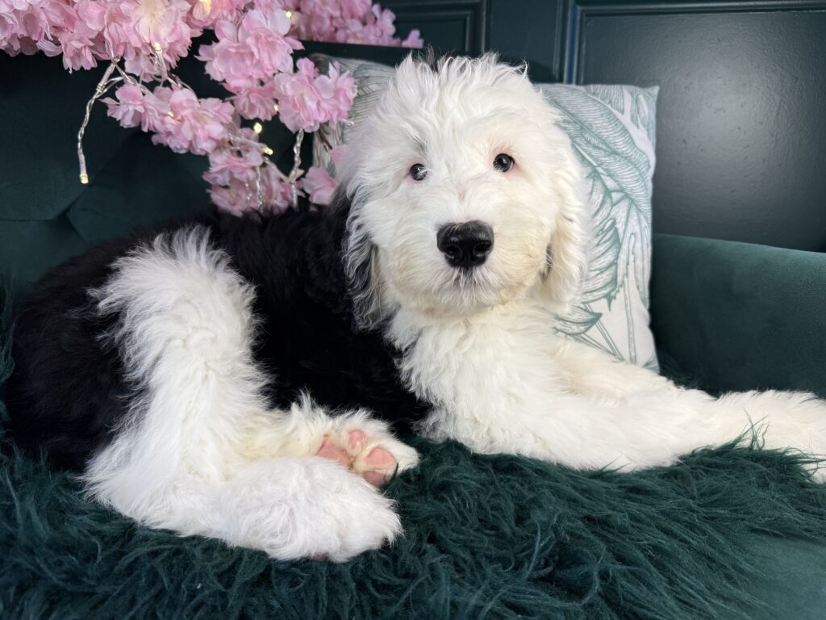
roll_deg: -0.6
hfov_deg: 71.6
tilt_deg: -12.9
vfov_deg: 56.8
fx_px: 573
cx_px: 413
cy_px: 310
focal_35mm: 24
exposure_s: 1/244
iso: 64
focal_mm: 6.76
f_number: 1.78
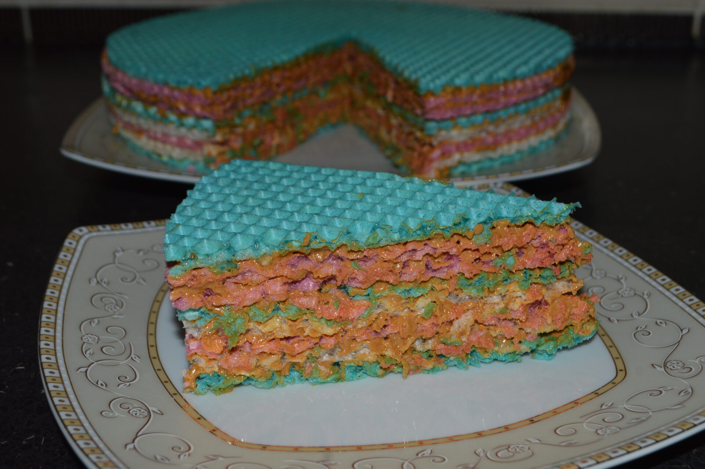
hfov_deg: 37.9
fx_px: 1027
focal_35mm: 52
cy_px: 234
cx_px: 352
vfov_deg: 25.7
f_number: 8
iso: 100
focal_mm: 35
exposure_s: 1/60
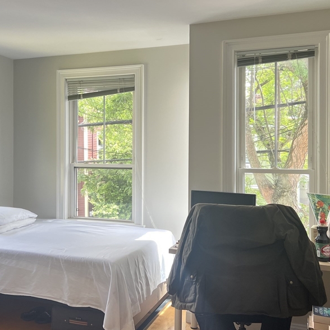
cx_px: 124
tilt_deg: -0.5
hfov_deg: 41.6
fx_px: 431
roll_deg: +0.0
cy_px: 149
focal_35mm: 40
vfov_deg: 41.8
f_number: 1.5
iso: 80
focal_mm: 5.7
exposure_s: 1/60
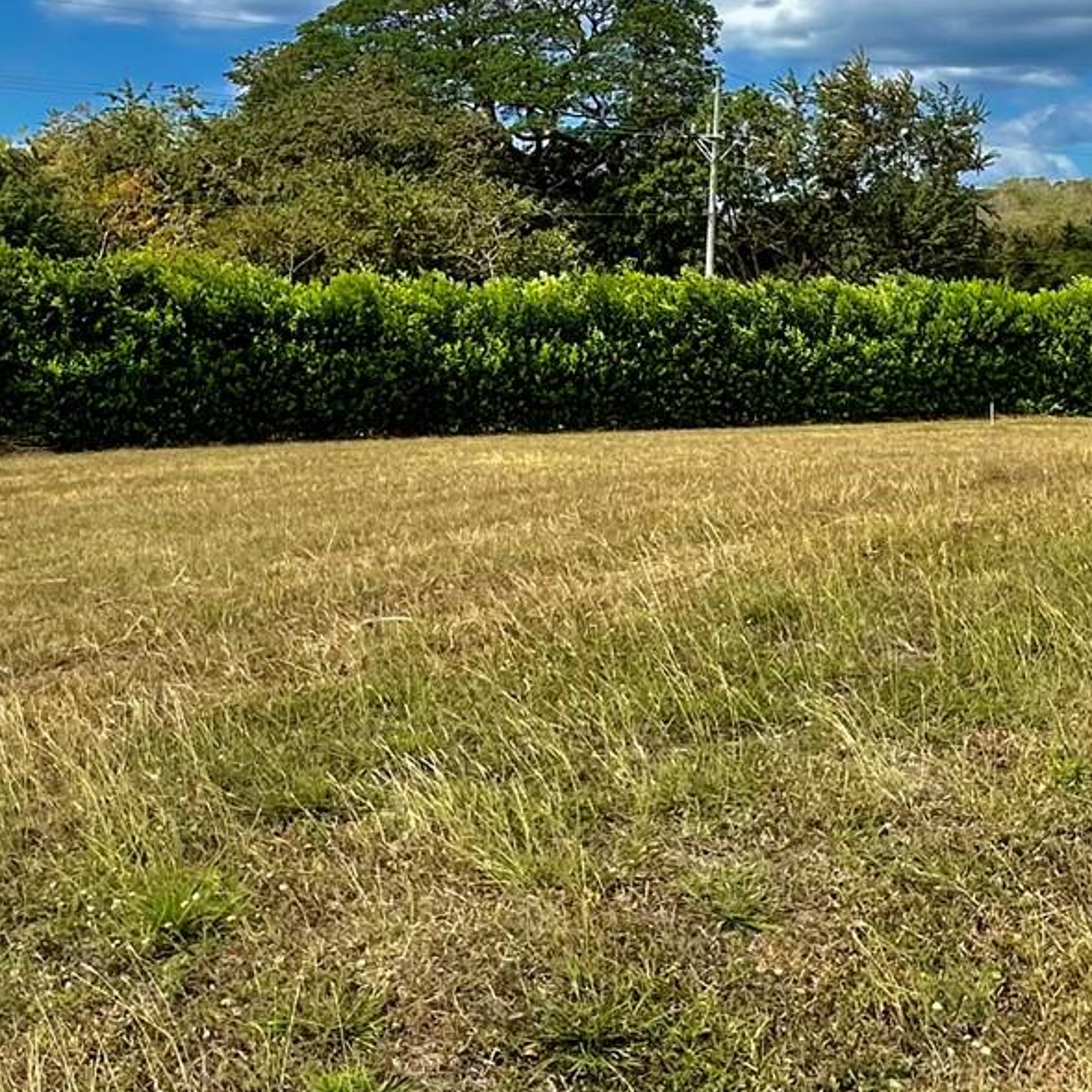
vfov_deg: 39.0
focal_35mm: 43
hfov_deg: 39.1
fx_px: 1535
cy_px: 452
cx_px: 621
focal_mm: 2.22
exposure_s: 1/1795
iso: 50
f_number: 2.2
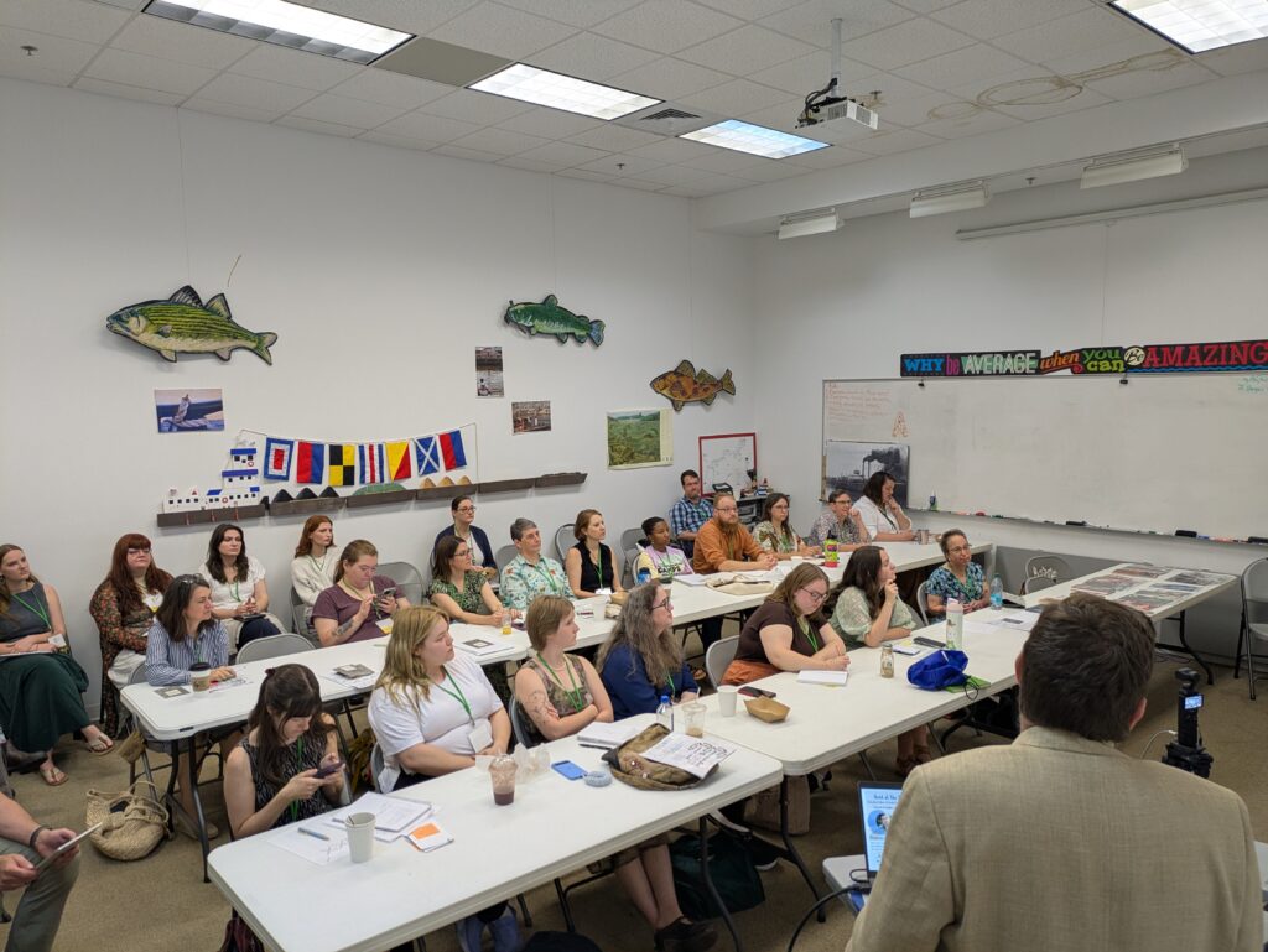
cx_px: 634
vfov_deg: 54.9
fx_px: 916
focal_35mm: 25
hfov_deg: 69.4
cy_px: 476
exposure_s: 1/60
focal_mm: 5.43
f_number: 1.89
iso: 121
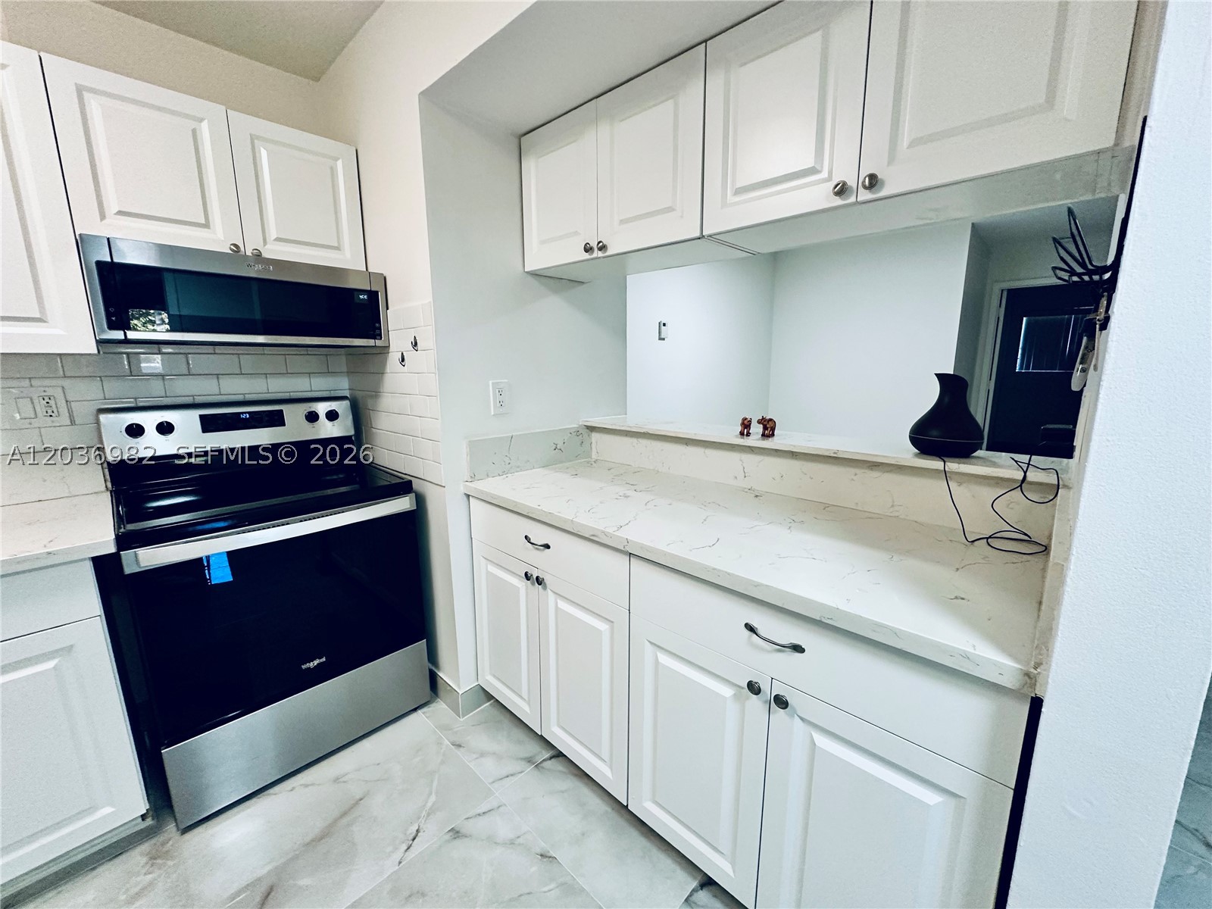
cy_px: 454
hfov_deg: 102.1
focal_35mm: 14
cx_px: 606
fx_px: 490
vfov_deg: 85.7
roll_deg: +0.2
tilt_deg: -10.7
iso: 320
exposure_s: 1/120
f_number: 2.2
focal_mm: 2.22
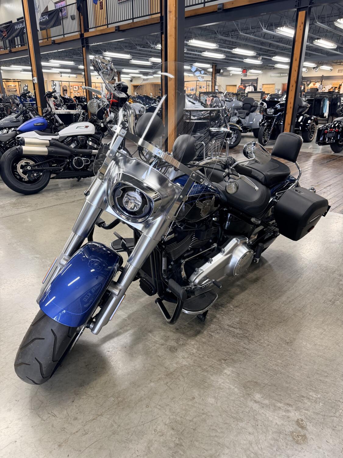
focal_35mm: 24
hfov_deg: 56.8
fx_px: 317
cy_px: 229
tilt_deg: -22.8
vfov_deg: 71.6
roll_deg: +0.0
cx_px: 172
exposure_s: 1/60
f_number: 1.78
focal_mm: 6.76
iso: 200
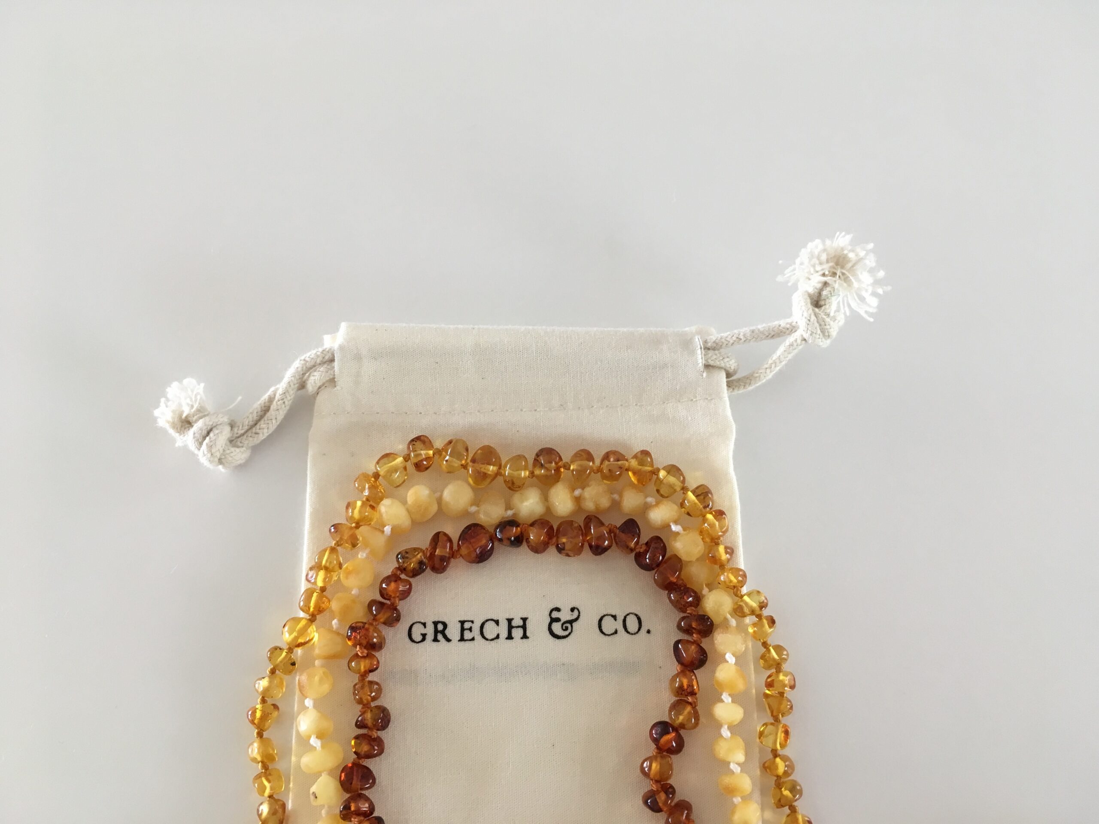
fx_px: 921
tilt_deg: -67.9
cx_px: 550
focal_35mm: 29
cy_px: 412
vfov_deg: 48.2
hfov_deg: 61.7
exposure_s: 1/33
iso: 40
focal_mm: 4.15
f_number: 2.2
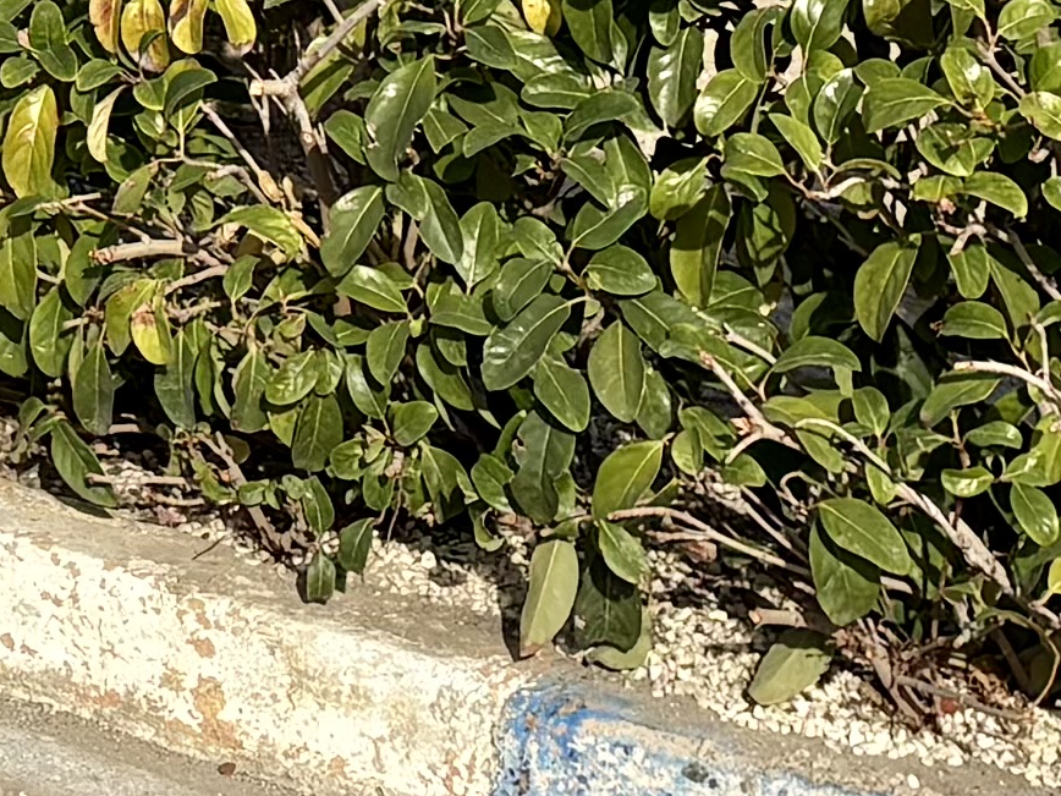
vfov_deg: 8.1
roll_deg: -1.0
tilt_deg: -2.2
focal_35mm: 171
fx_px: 5241
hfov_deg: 11.0
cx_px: -649
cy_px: -962
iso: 50
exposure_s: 1/4065
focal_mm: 5.96
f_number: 1.6
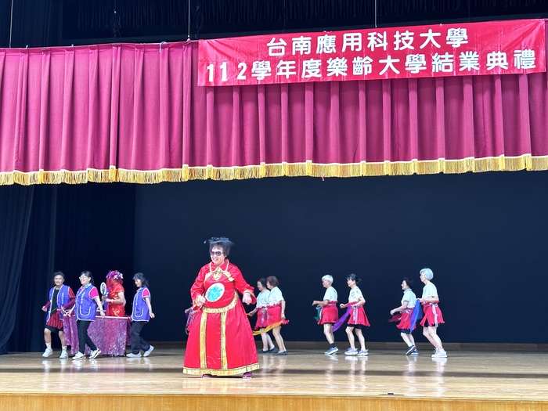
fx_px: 760
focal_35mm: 48
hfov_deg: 39.7
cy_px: 206
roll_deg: +0.1
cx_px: 274
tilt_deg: +8.5
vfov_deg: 30.3
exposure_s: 1/60
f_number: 1.78
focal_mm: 6.86
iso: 160
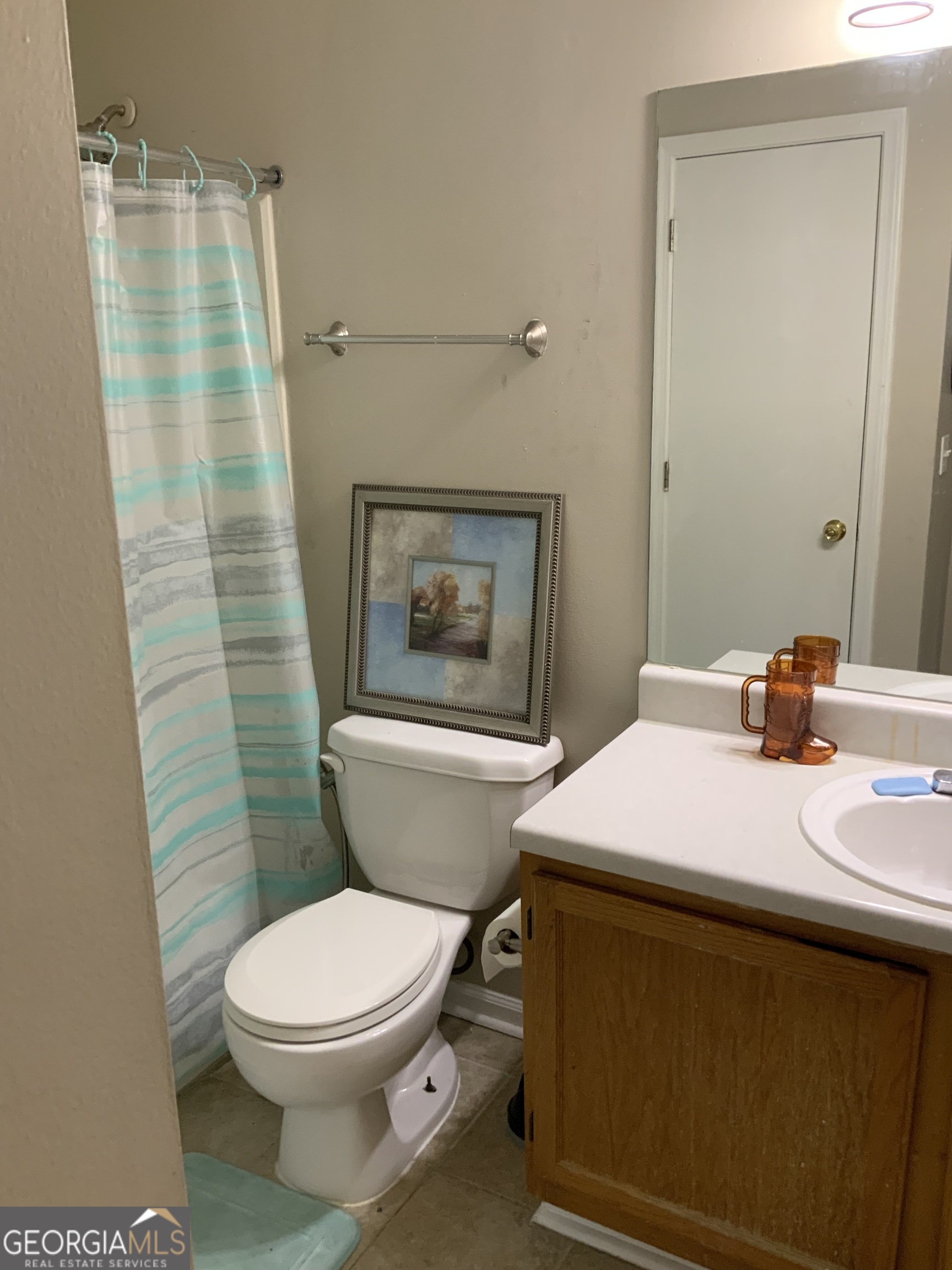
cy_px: 635
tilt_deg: -14.7
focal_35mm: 29
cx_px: 476
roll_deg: +1.3
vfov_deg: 61.7
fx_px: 1063
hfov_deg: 48.2
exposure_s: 1/60
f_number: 1.8
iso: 100
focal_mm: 3
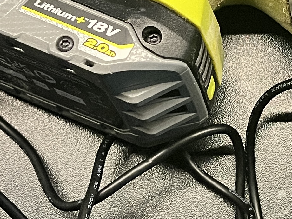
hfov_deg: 16.9
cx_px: 299
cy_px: 88
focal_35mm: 114
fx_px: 962
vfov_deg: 13.0
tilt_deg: -79.1
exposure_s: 1/57
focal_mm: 5.1
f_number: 1.6
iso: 250
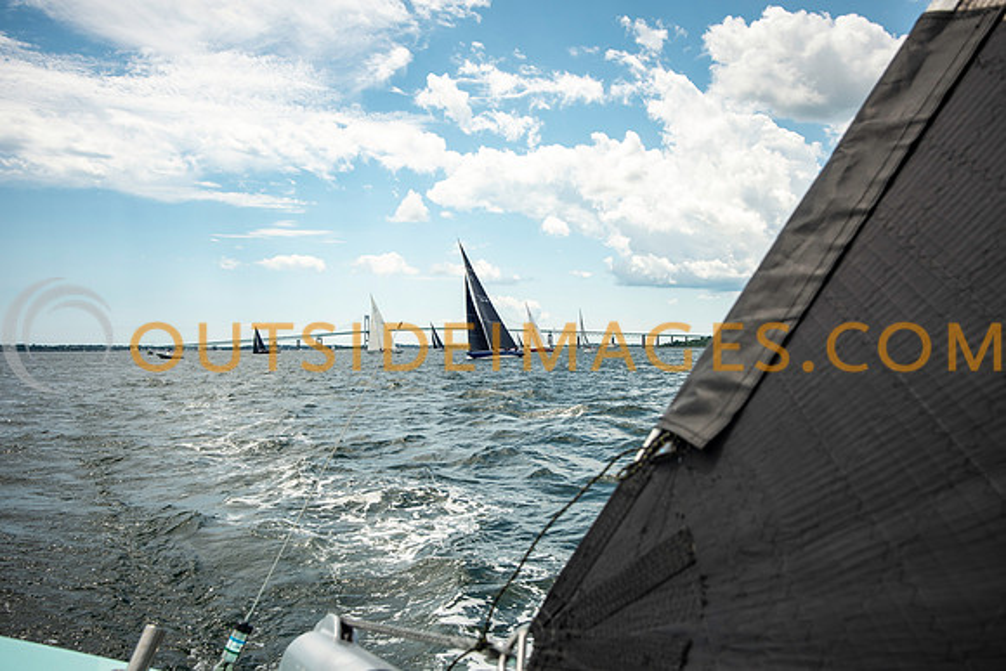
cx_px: 503
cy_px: 336
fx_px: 909
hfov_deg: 57.9
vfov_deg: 40.5
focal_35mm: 33
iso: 250
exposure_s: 1/1250
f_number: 5.6
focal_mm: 31
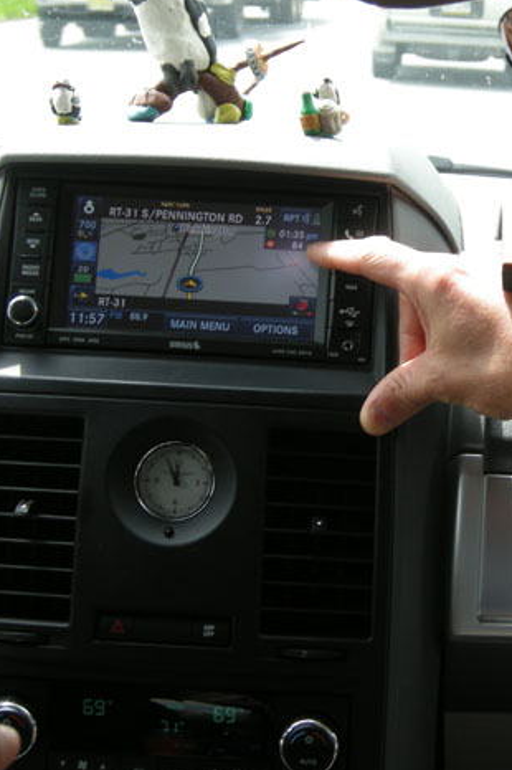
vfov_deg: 24.2
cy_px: 352
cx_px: 492
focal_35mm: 84
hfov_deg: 16.0
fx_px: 1795
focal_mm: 10.1
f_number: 3.4
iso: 64
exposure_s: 1/79.8
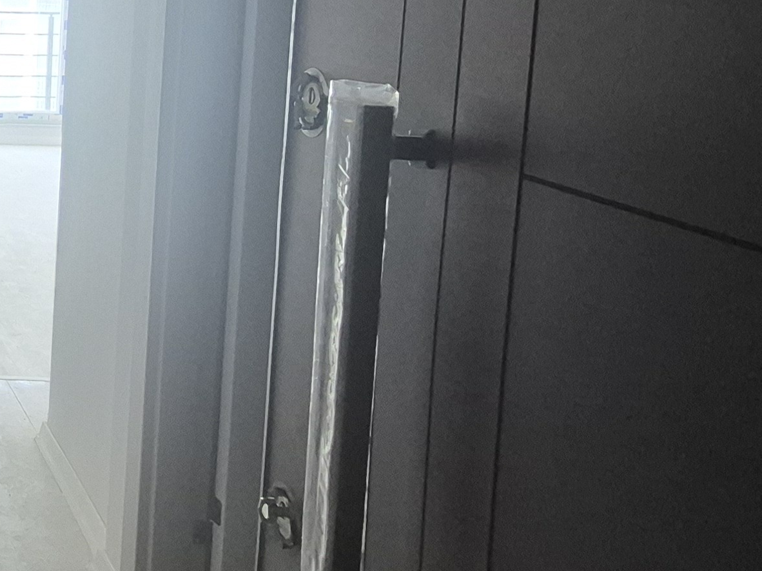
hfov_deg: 31.3
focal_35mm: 44
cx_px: -268
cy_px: 32
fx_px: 968
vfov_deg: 31.0
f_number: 2.2
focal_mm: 1.74
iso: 160
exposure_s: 1/50
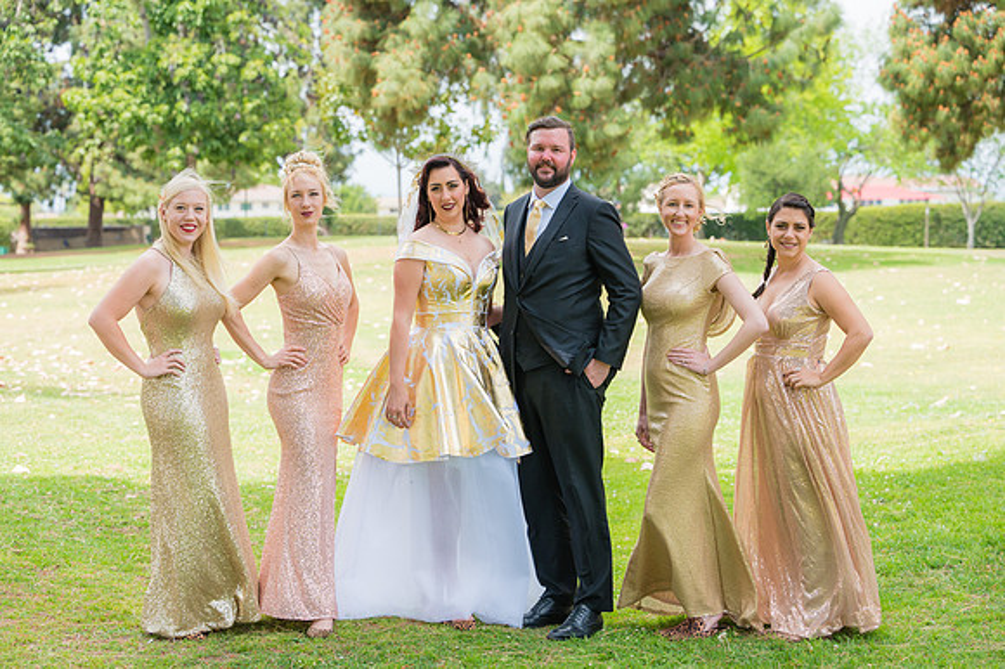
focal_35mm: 70
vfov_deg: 19.4
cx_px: 502
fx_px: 1953
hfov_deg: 28.9
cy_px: 334
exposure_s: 1/2000
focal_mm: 70
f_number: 4
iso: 500
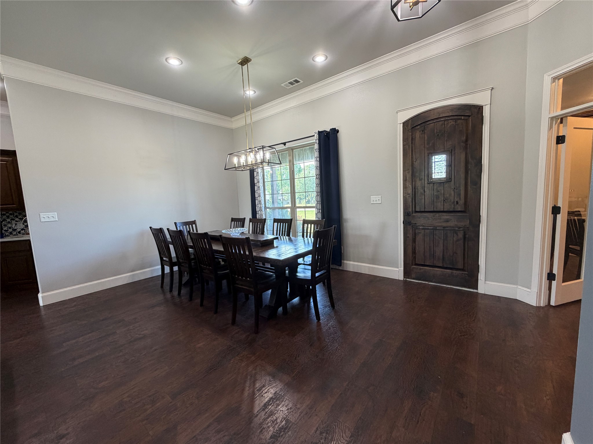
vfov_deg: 85.7
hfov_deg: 102.1
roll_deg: +3.4
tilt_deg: -6.4
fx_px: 240
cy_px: 222
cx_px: 296
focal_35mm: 14
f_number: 2.2
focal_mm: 2.22
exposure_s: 1/60
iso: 250
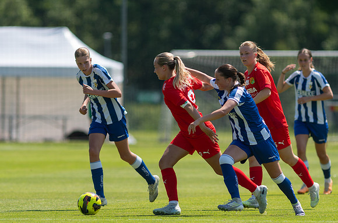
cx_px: 197
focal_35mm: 527
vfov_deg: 2.6
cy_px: 132
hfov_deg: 3.9
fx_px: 4935
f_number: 3.2
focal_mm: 300
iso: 125
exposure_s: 1/1600
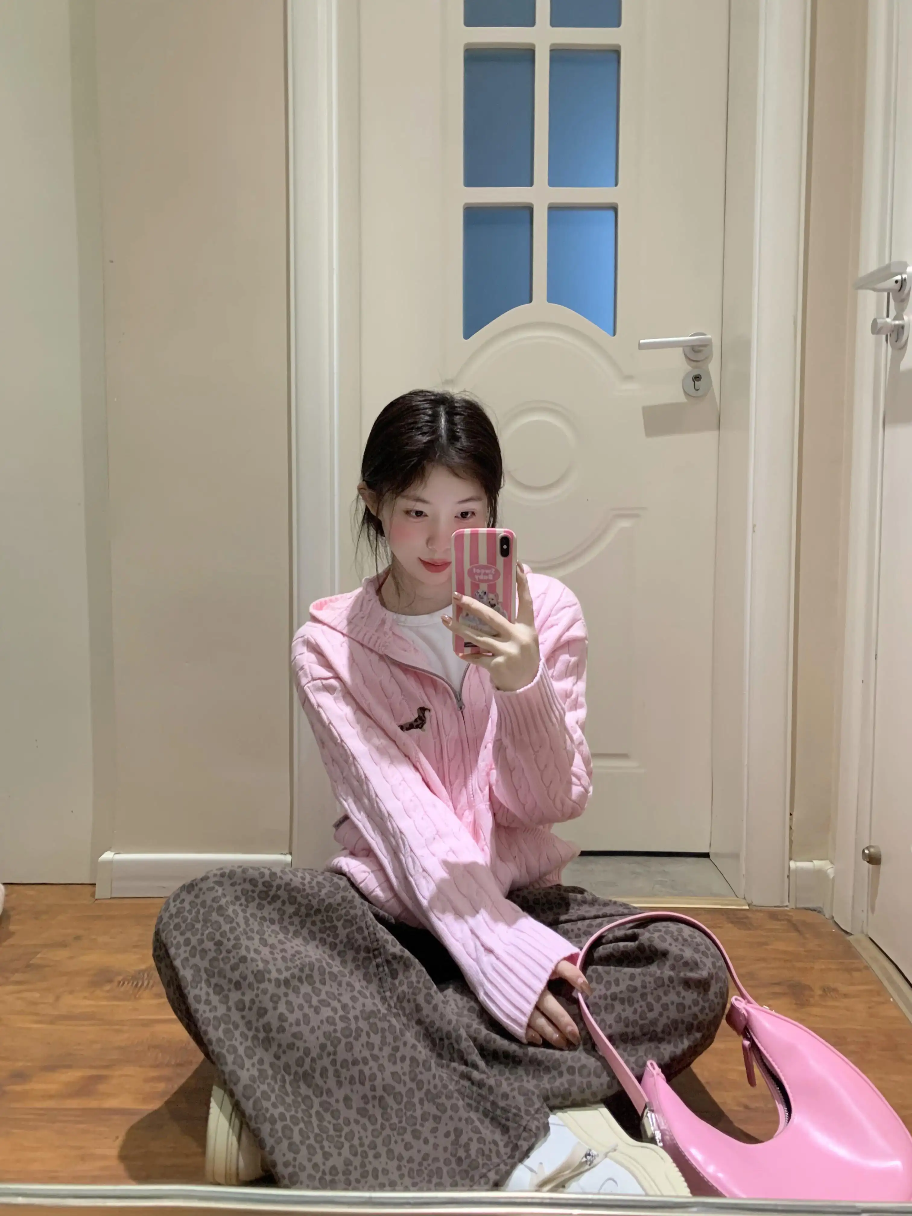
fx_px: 913
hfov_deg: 53.1
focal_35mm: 26
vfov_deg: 67.3
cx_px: 456
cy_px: 608
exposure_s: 1/45
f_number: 1.8
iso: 400
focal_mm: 4.25
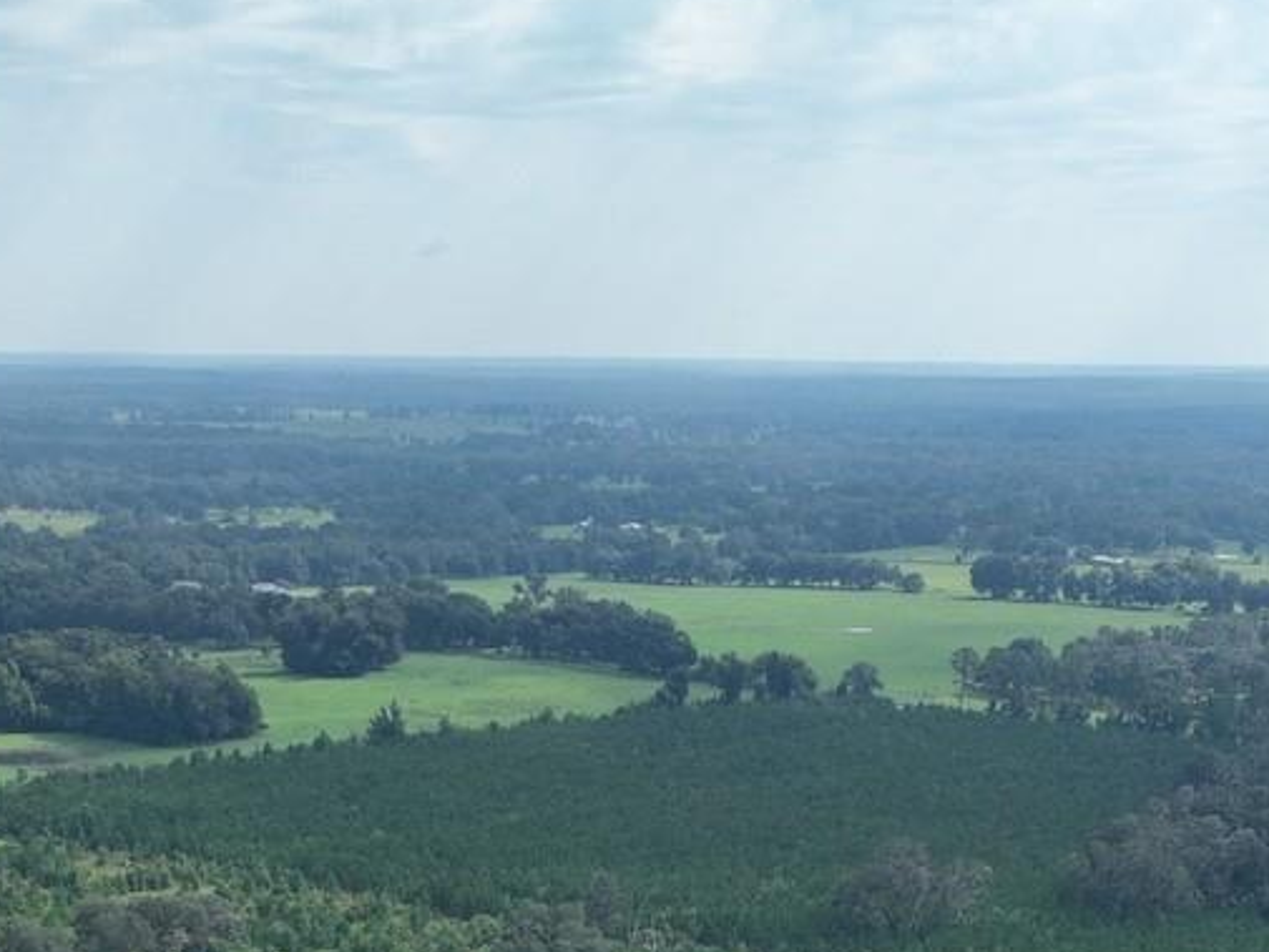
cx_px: 209
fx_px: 2787
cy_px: 1448
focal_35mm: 76
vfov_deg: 17.4
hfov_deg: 25.1
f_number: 2.8
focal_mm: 12.29
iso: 120
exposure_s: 1/2000
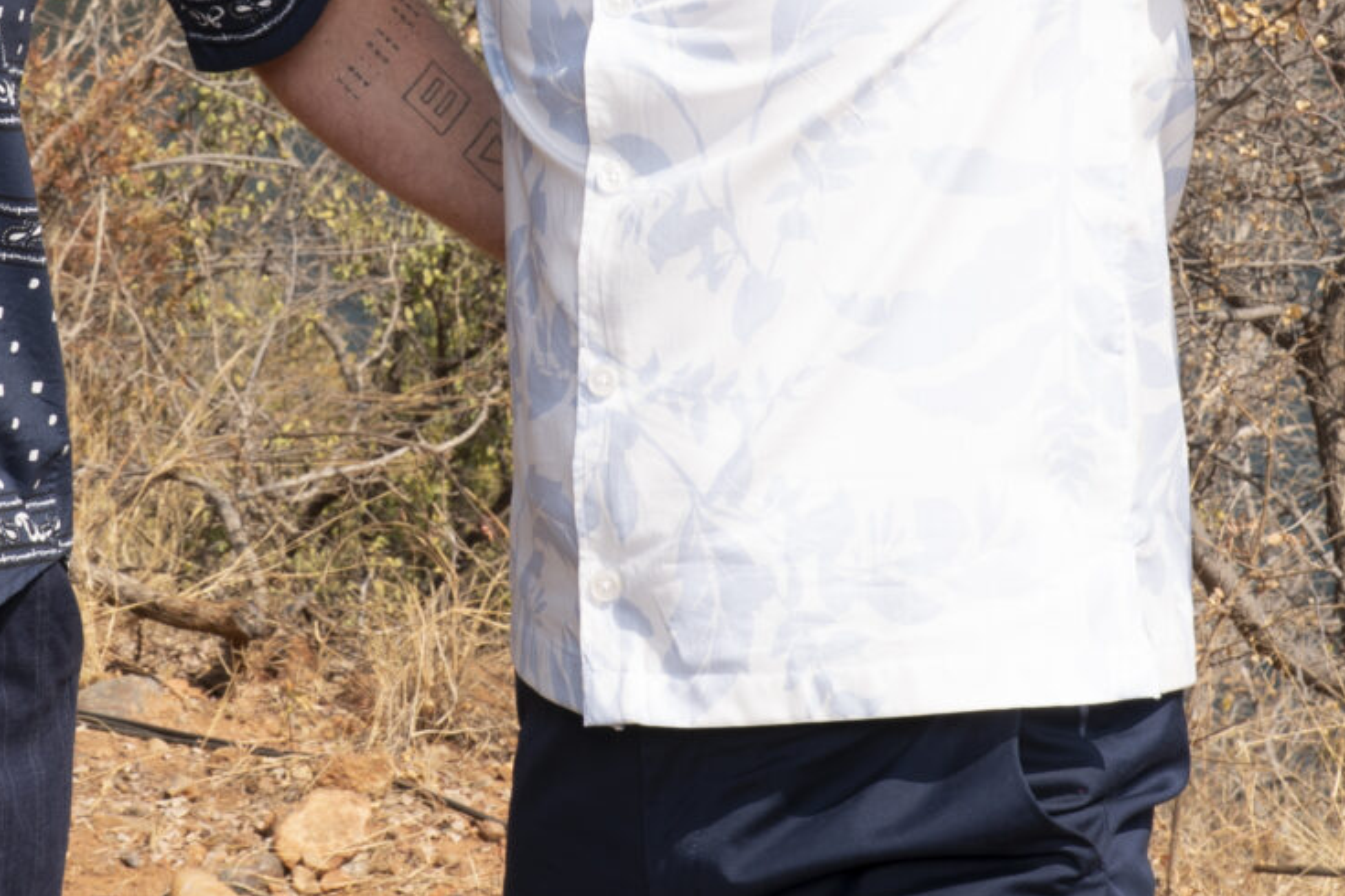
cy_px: -37
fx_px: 4035
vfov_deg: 12.5
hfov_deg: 18.7
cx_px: 254
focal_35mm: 108
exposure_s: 1/125
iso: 100
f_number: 11
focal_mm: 31
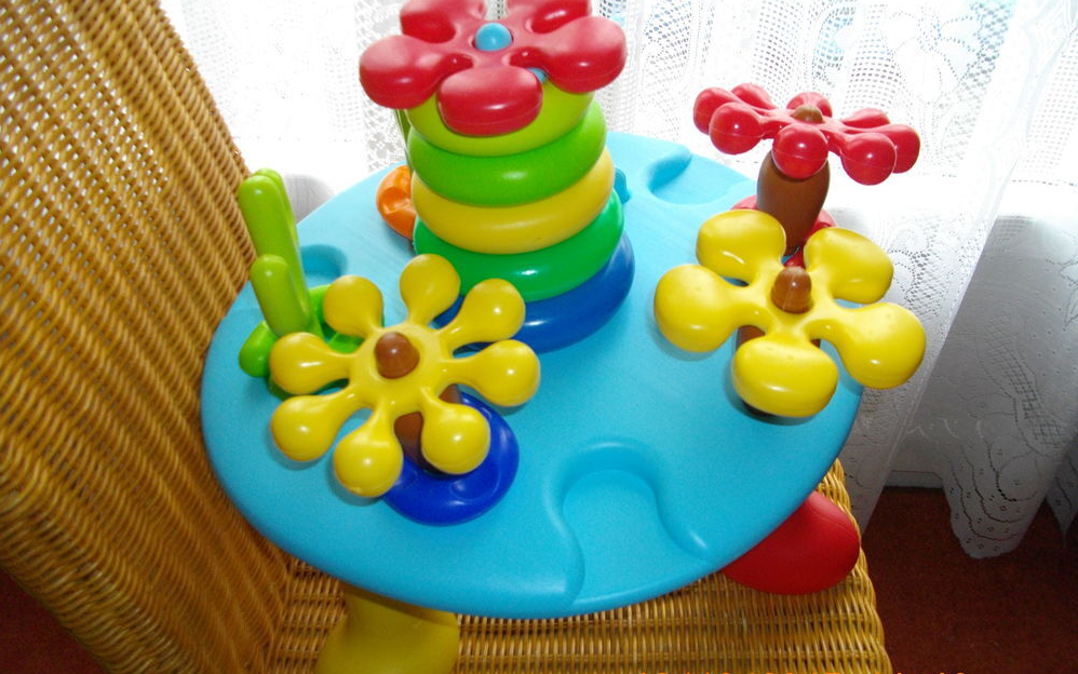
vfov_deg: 37.3
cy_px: 366
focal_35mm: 34
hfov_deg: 56.7
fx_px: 999
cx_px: 539
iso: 200
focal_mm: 5.7
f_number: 2.9
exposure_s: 1/80
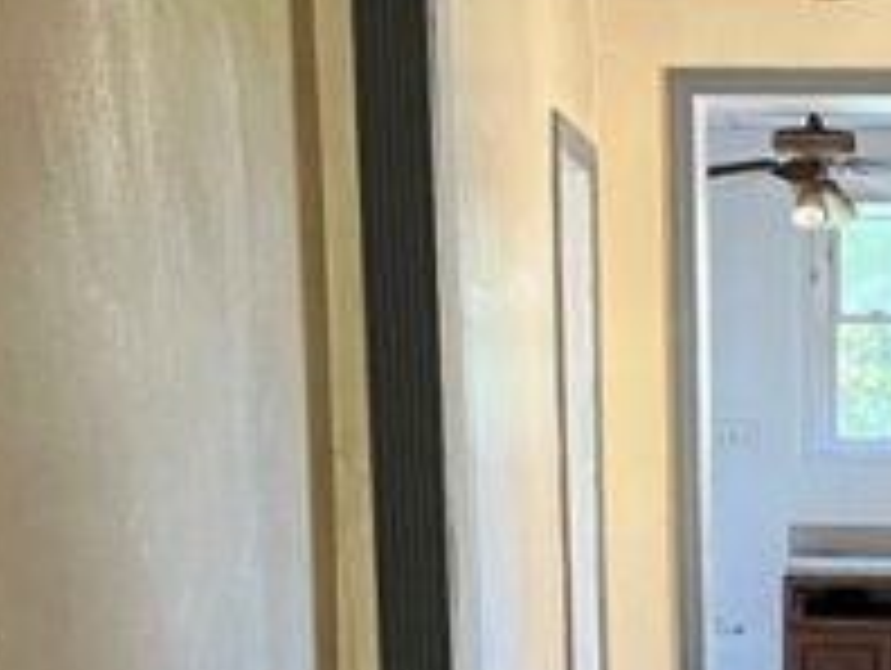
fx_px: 2706
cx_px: 904
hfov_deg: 18.2
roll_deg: +0.2
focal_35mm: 105
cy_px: 868
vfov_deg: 13.6
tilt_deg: -9.5
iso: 320
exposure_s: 1/60
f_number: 1.6
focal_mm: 5.1
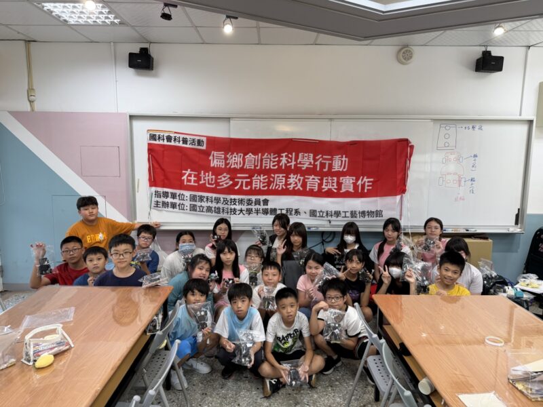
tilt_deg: -8.3
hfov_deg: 71.6
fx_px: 376
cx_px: 272
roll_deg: -0.3
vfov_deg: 56.8
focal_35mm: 24
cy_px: 204
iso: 125
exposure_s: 1/120
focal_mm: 6.76
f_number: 1.78
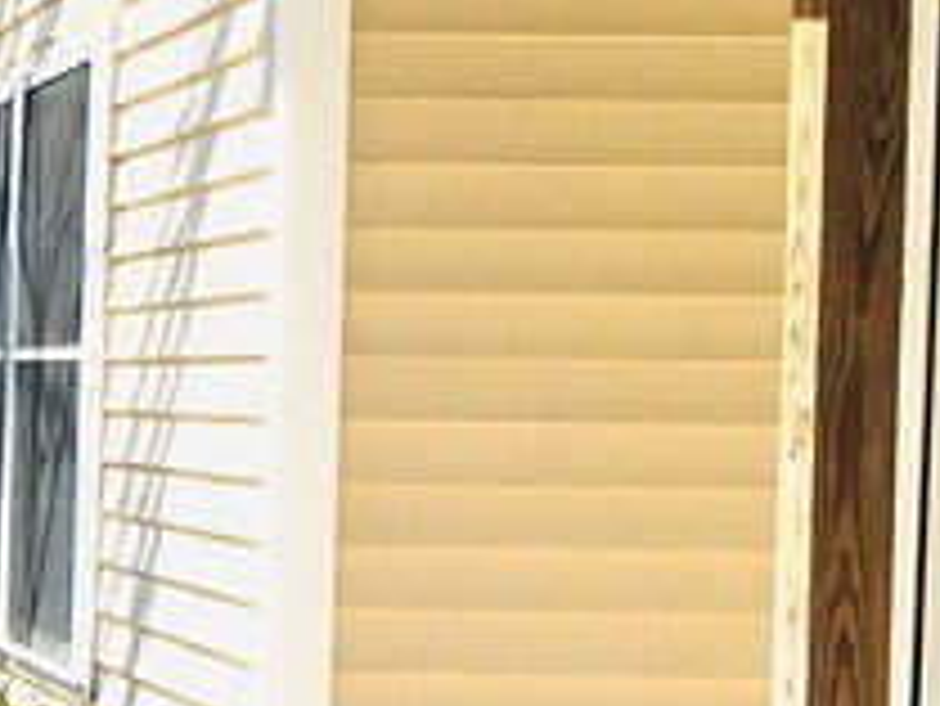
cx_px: -508
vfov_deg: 10.4
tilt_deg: -3.7
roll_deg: -0.5
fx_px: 3858
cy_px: 679
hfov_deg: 13.1
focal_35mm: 142
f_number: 2.2
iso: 25
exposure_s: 1/1350
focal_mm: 4.15
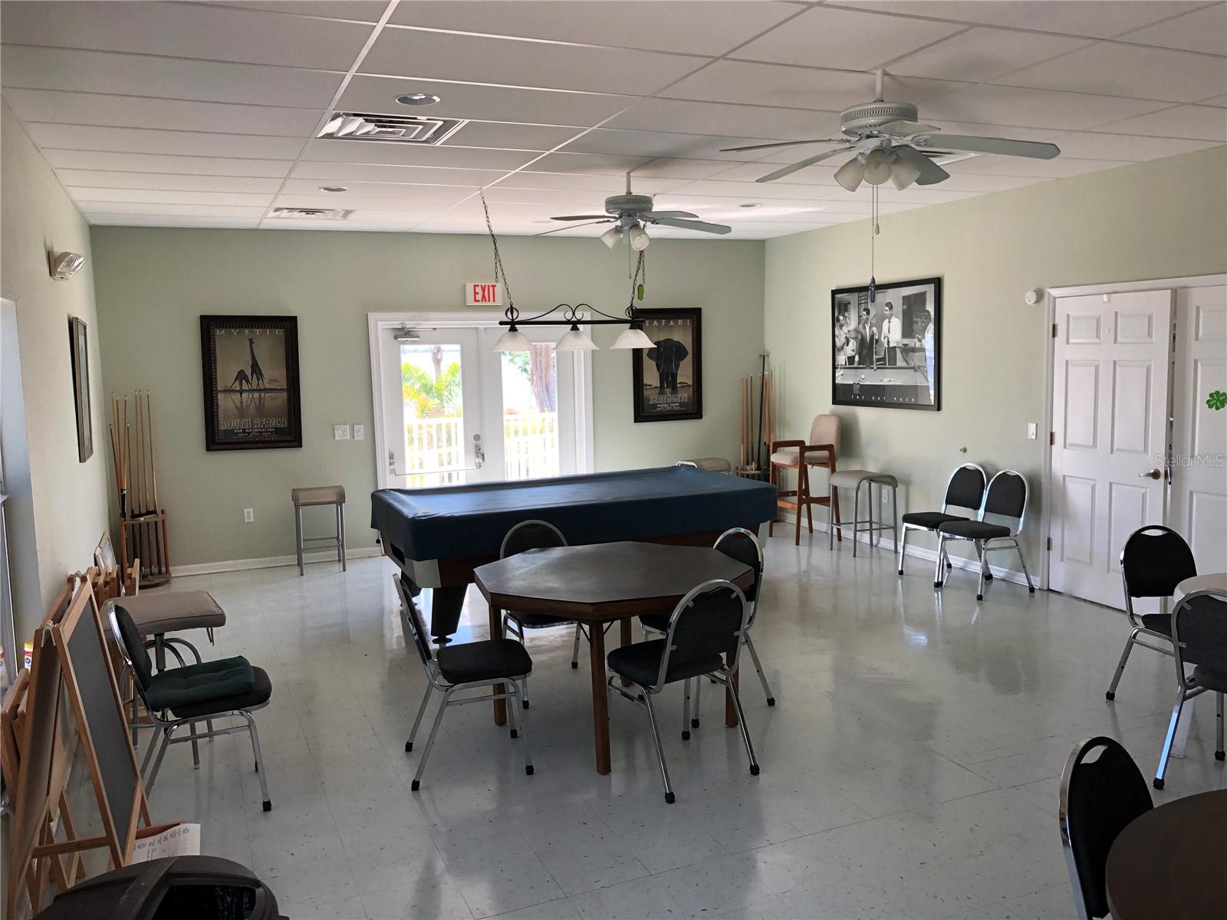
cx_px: 614
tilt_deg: -5.3
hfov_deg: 63.4
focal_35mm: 28
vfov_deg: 49.7
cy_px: 460
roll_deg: +1.1
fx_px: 992
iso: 40
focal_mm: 4
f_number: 1.8
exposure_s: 1/120
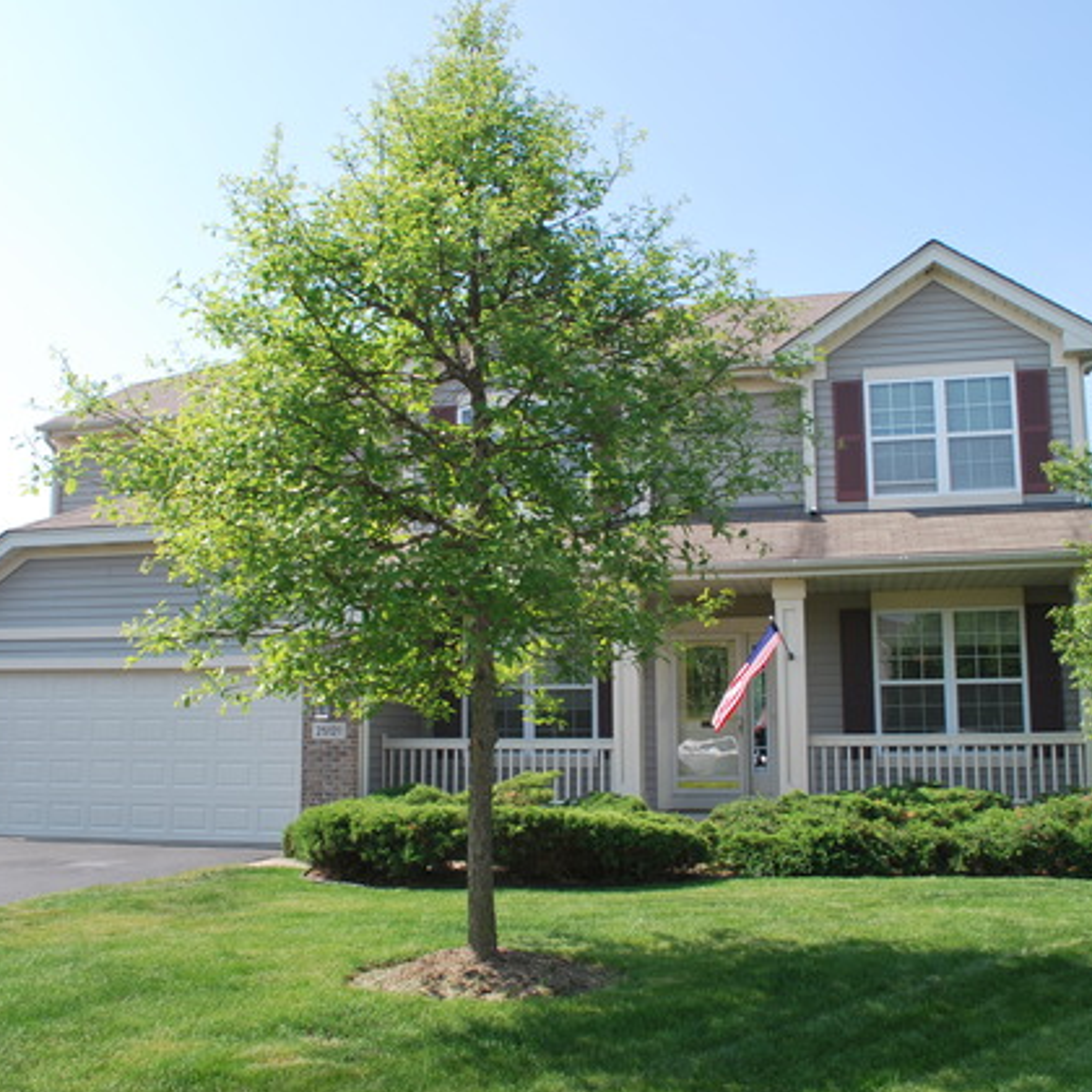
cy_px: 554
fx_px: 1249
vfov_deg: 47.2
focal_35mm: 35
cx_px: 507
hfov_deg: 47.2
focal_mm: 18
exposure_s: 1/200
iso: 100
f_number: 7.1
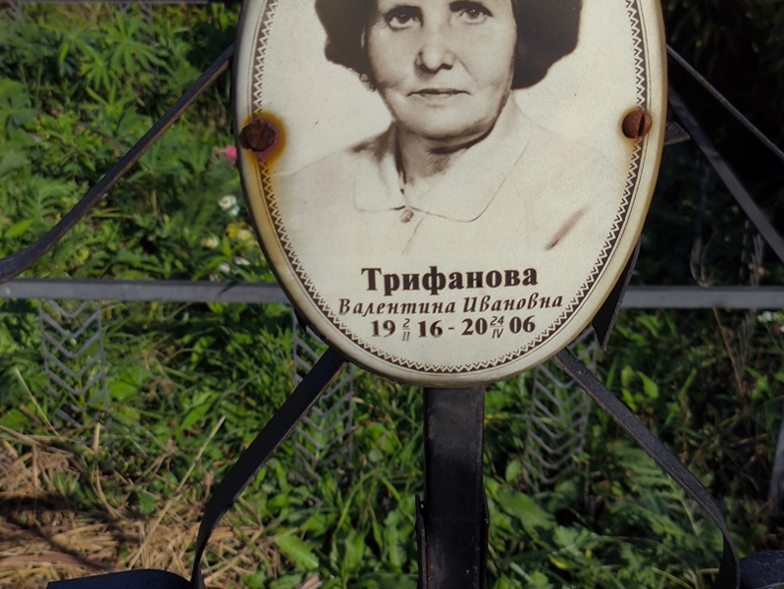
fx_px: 1133
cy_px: 294
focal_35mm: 50
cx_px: 392
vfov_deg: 29.1
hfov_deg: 38.2
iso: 50
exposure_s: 1/3604
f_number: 1.7
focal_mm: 4.71
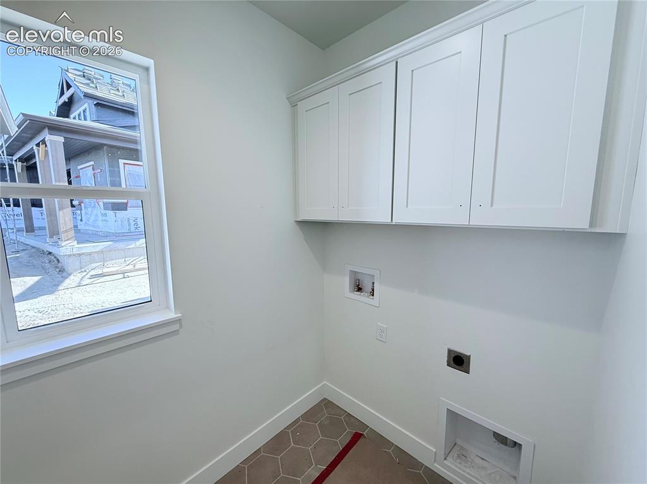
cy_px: 242
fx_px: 262
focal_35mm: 14
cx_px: 324
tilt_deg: -7.2
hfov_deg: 102.1
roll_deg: +0.0
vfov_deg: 85.6
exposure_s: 1/120
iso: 100
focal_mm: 2.22
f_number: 2.2
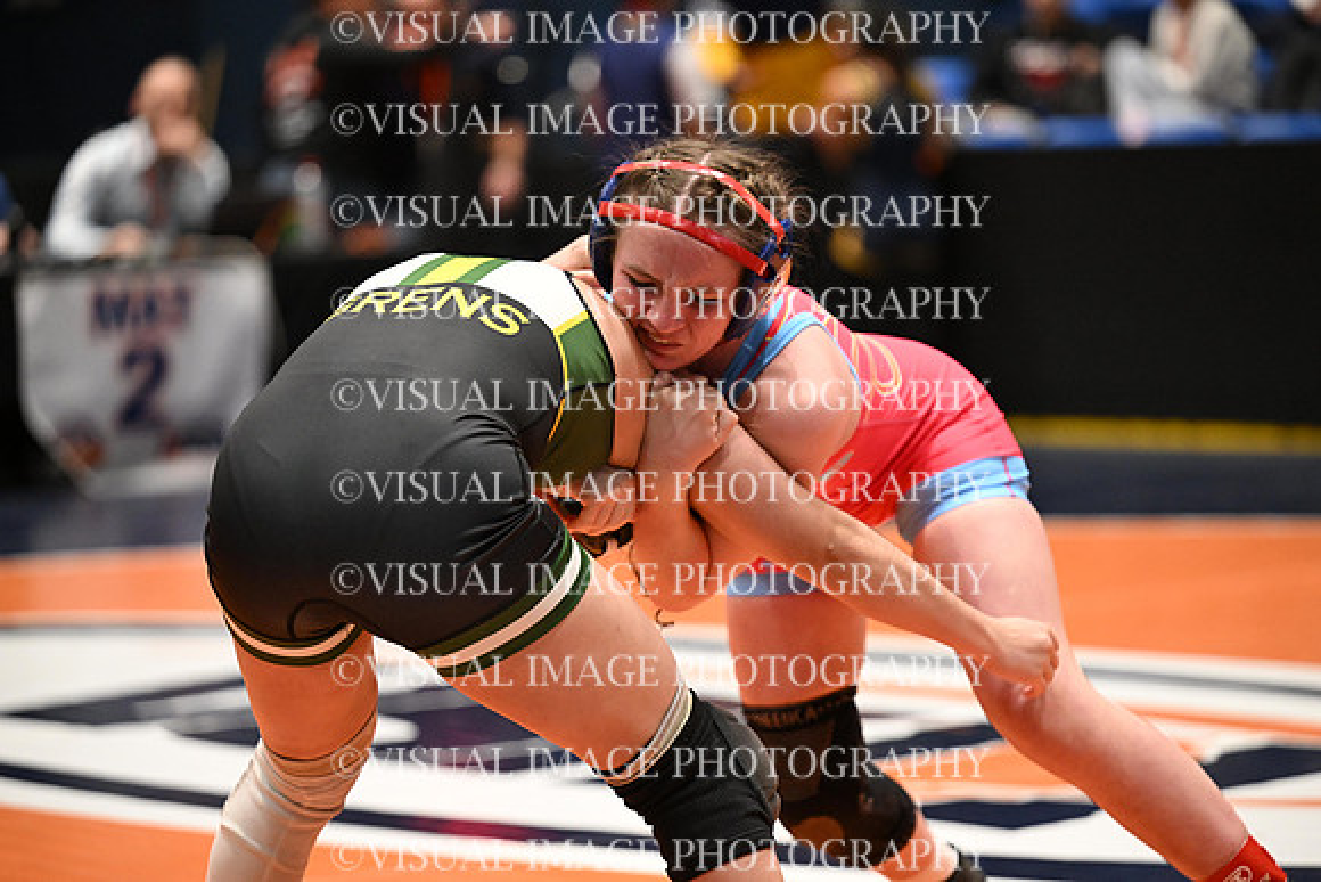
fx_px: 4771
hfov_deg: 15.8
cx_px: 660
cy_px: 441
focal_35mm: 130
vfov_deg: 10.6
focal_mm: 130
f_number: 2.8
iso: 5000
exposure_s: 1/960
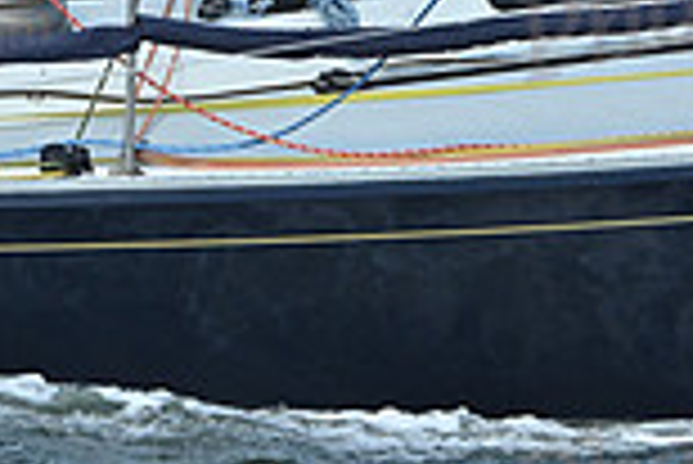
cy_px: -205
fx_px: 8401
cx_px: 288
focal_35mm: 436
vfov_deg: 3.2
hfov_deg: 4.7
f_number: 6.3
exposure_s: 1/1250
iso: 250
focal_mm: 116
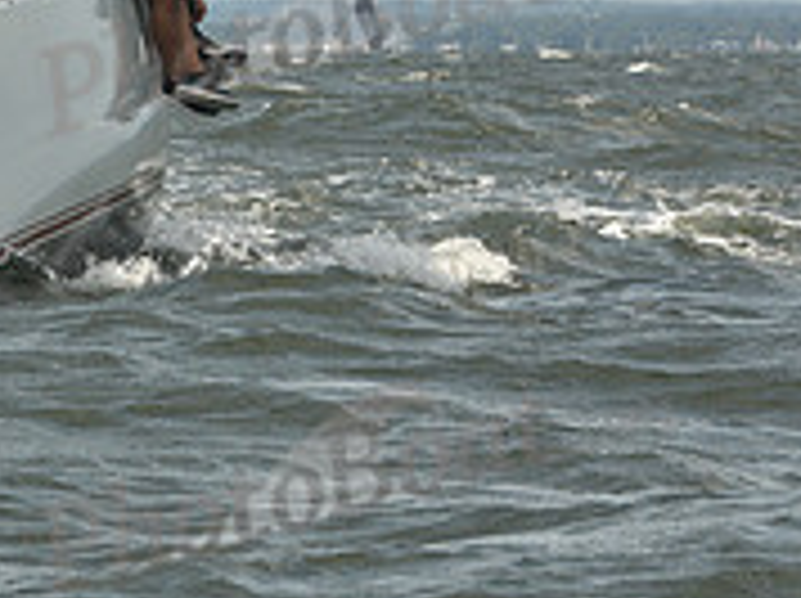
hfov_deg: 5.2
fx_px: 8851
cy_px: -151
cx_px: -189
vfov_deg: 3.9
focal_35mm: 383
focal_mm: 122
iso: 250
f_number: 10
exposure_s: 1/800
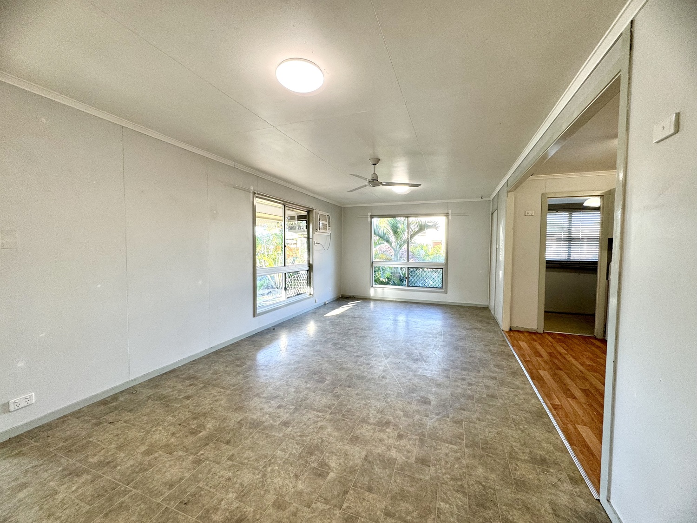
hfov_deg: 102.1
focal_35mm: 14
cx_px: 348
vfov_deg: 85.7
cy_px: 262
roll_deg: +0.5
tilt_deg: -2.1
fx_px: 282
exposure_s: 1/100
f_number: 2.2
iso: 100
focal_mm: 2.22
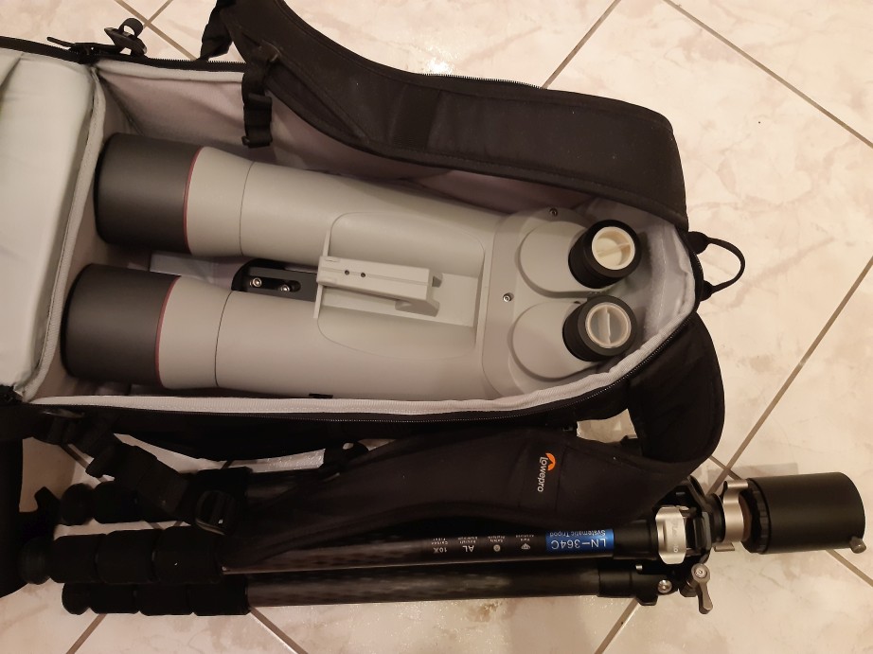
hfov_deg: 67.3
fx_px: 656
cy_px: 327
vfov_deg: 53.0
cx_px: 436
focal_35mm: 26
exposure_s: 1/24
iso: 320
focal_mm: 3.92
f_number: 1.7
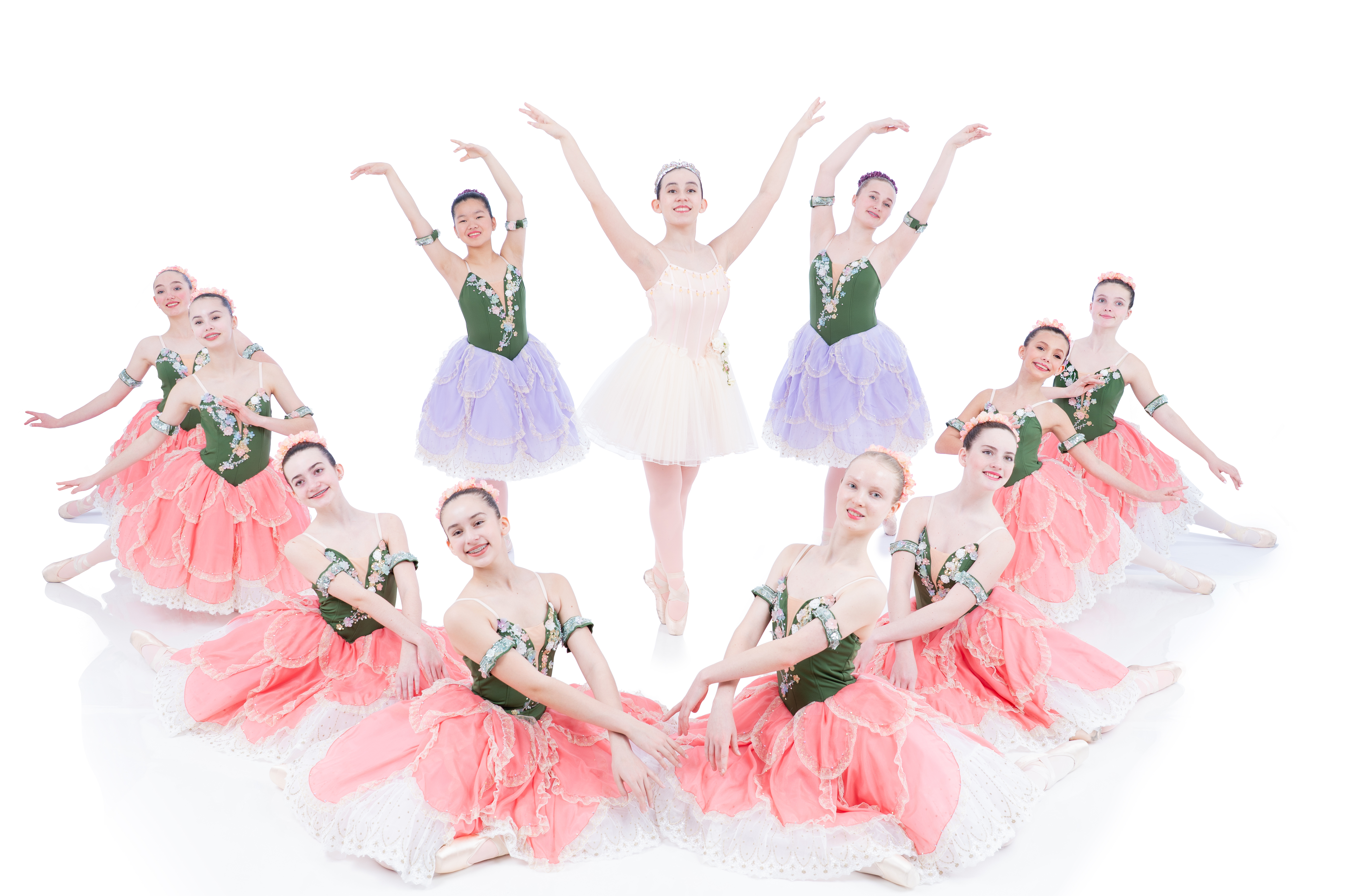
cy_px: 451
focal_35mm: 34
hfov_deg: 55.8
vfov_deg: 38.9
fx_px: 1270
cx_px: 666
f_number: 8
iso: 160
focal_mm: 31
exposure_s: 1/250
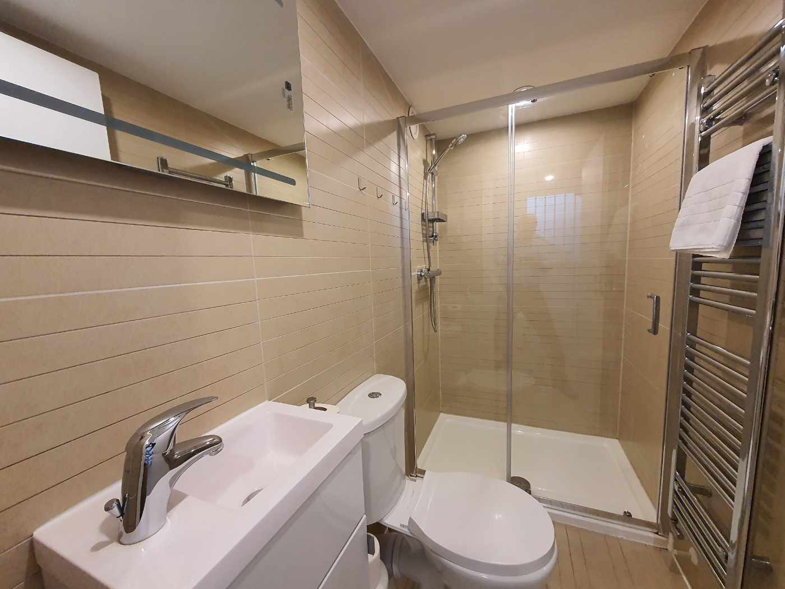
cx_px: 392
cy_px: 294
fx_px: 295
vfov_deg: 89.9
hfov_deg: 106.2
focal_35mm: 13
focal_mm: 1.8
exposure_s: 1/50
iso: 320
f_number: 2.2
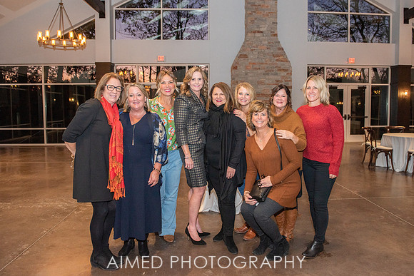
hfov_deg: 68.8
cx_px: 219
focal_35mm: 26
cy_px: 131
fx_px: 302
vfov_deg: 49.1
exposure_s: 1/250
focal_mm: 24
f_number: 4
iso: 800
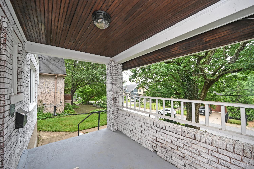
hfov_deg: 104.3
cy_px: 84
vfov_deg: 81.2
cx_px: 127
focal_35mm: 14
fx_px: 99
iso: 200
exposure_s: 1/60
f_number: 4
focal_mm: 14
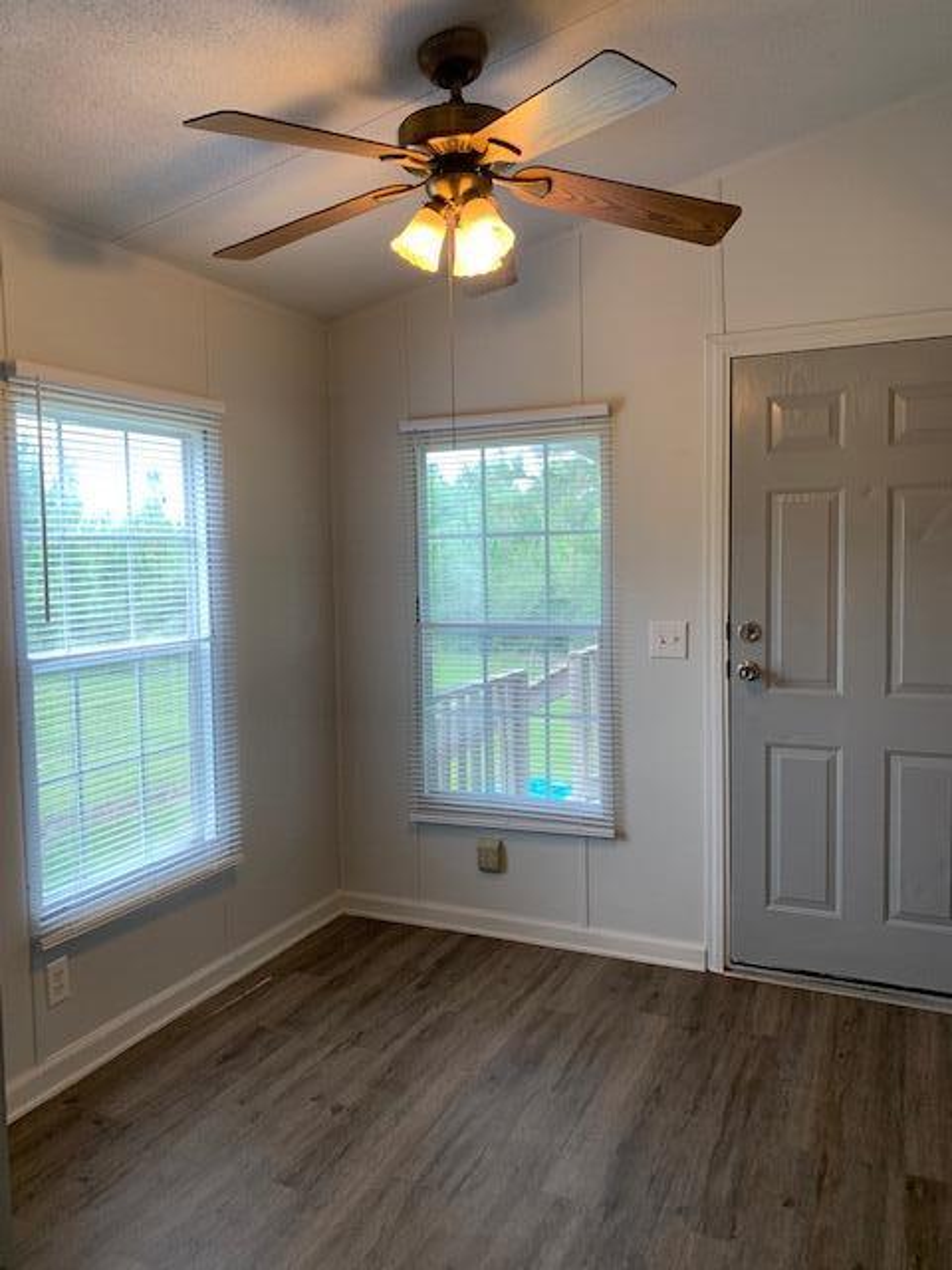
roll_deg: +1.9
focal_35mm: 26
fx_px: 953
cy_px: 635
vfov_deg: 67.3
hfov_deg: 53.1
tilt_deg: -3.6
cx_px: 476
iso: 64
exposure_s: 1/120
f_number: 1.8
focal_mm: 4.25
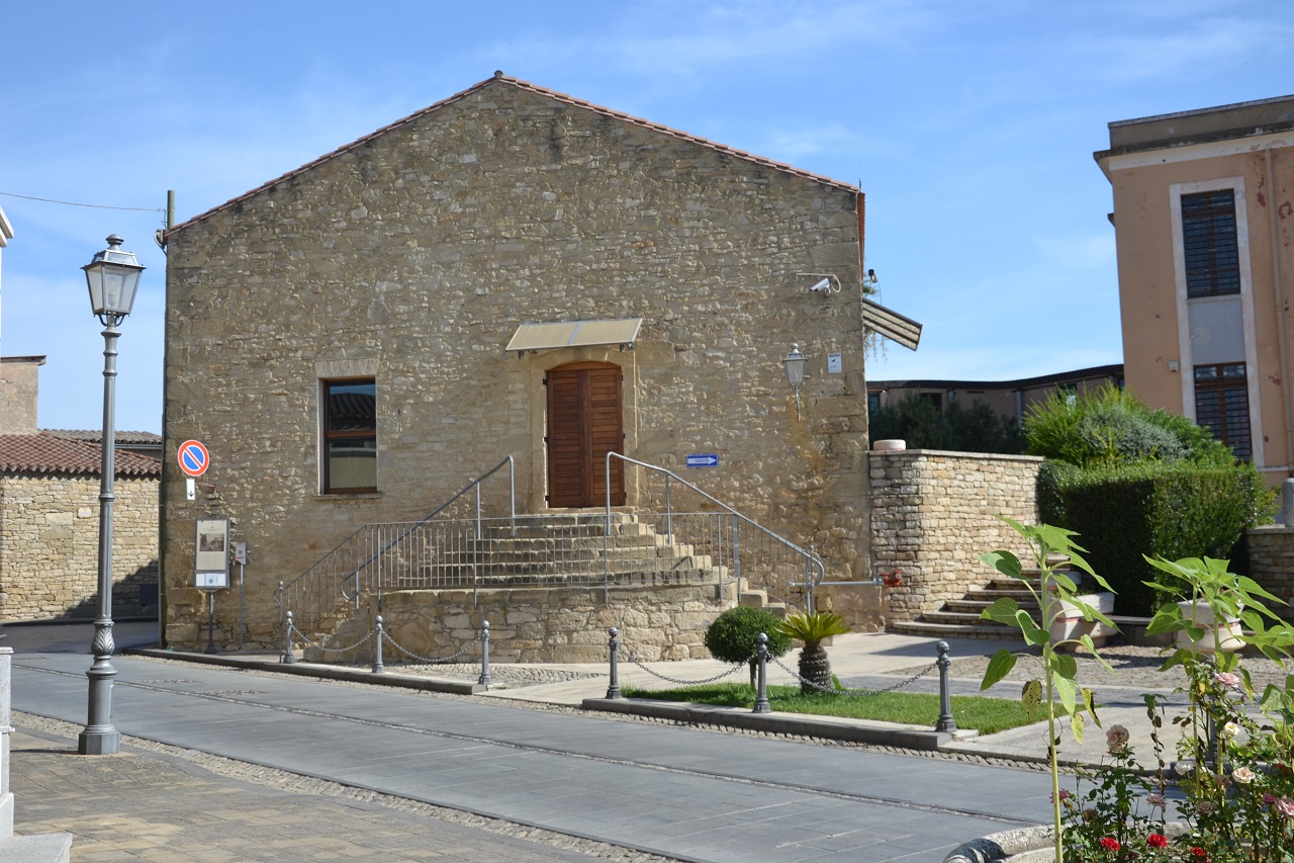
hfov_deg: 49.6
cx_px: 647
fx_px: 1402
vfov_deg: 34.2
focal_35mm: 39
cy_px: 432
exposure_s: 1/160
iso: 100
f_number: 6.3
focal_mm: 26
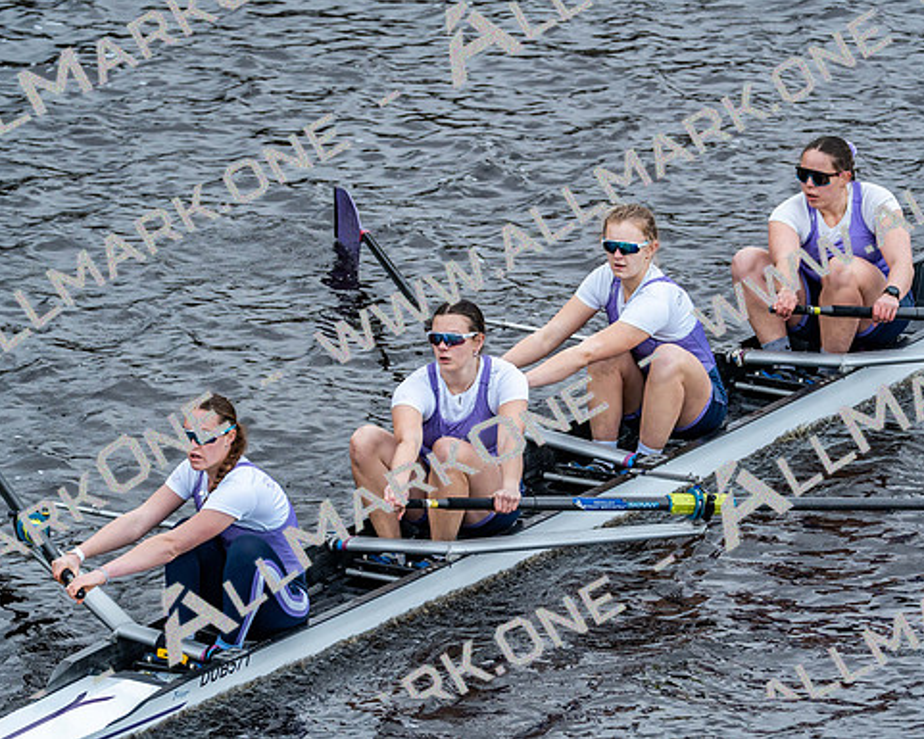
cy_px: 370
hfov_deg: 3.8
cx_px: 551
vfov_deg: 3.0
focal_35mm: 512
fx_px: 14004
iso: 2000
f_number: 6.3
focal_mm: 452
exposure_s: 1/1250
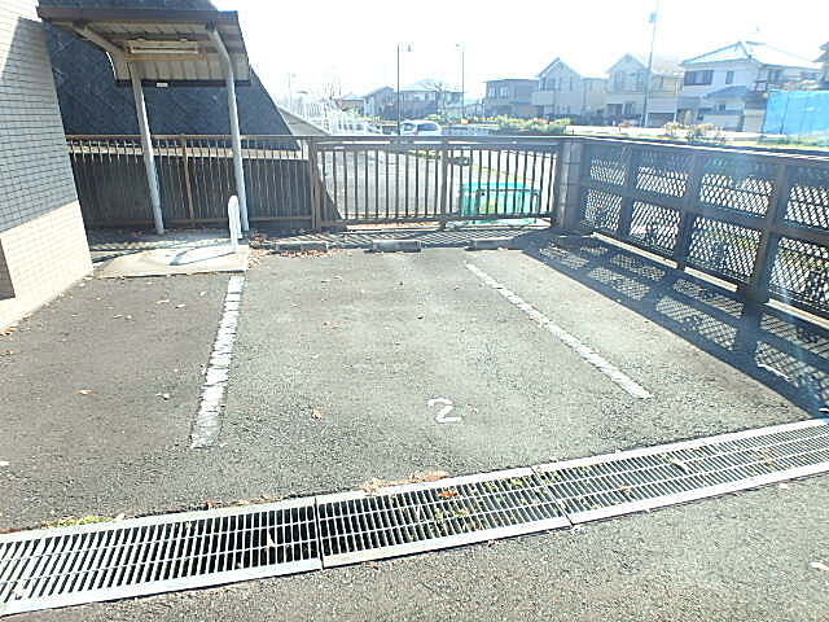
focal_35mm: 21
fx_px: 503
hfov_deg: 79.0
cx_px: 414
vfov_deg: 63.4
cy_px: 311
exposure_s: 1/320
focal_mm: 3.7
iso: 125
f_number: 3.5
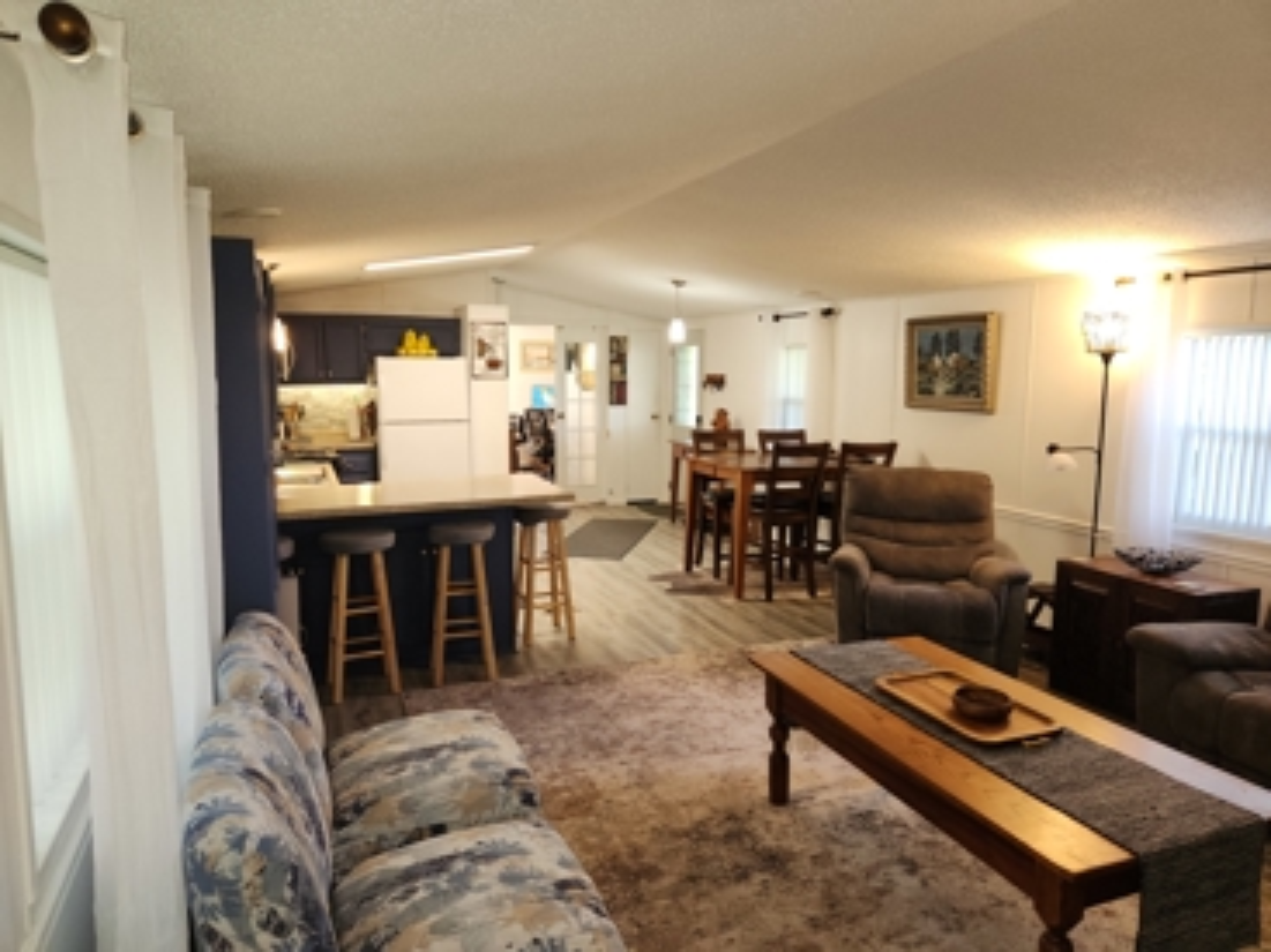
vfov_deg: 58.9
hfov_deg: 73.9
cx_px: 636
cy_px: 476
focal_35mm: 23
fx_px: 844
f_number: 1.8
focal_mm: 5.4
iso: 100
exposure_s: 1/40
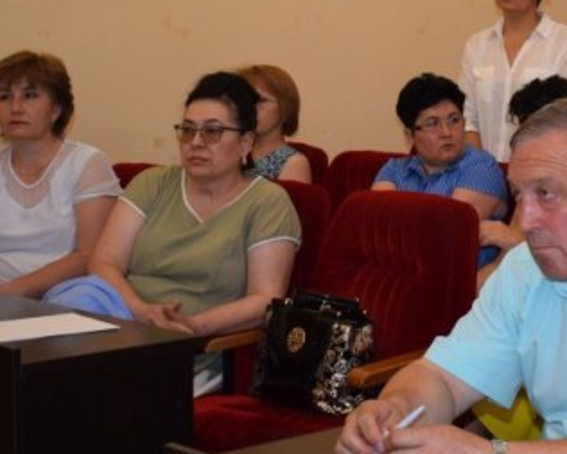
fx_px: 1615
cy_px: 140
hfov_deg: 19.6
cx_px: 510
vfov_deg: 16.0
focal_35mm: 96
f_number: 4.5
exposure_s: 1/80
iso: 800
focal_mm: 27
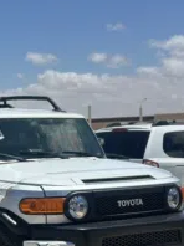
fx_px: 689
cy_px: 158
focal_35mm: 97
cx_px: 15
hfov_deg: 15.0
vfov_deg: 20.2
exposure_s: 1/7092
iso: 100
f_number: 1.78
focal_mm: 6.86
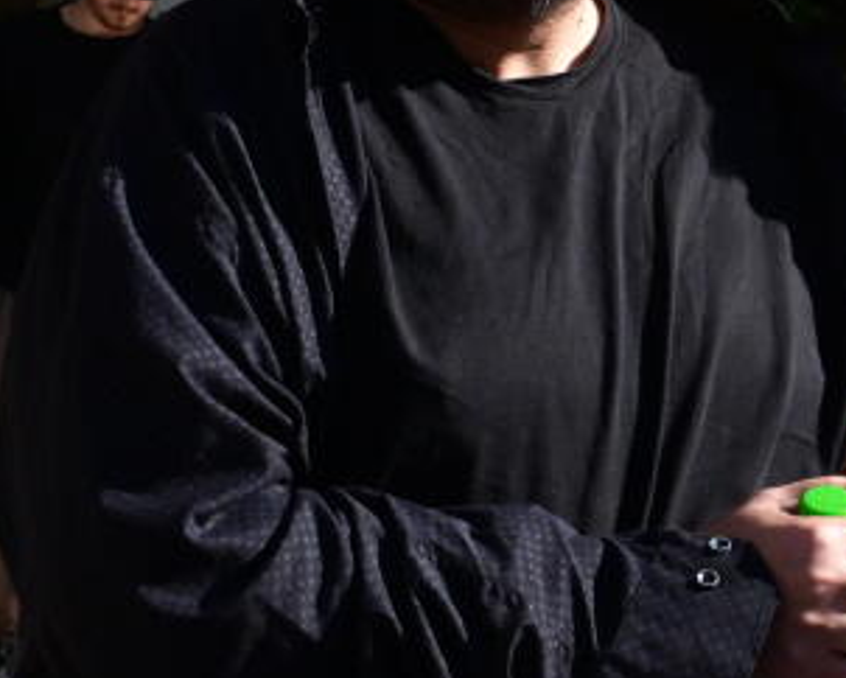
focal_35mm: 86
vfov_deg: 17.7
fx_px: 2155
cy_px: 123
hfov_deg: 21.5
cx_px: 826
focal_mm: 28
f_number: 11
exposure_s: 1/800
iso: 1000
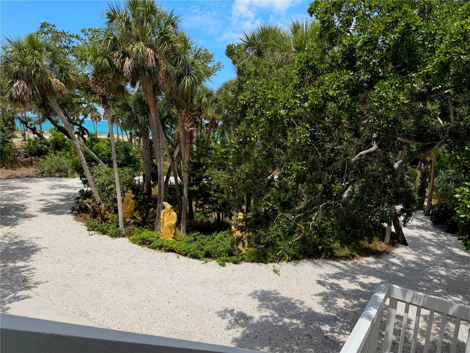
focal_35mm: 24
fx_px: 326
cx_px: 235
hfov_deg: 71.6
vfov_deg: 56.8
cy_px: 176
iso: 80
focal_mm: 6.8
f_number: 1.8
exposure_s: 1/4167
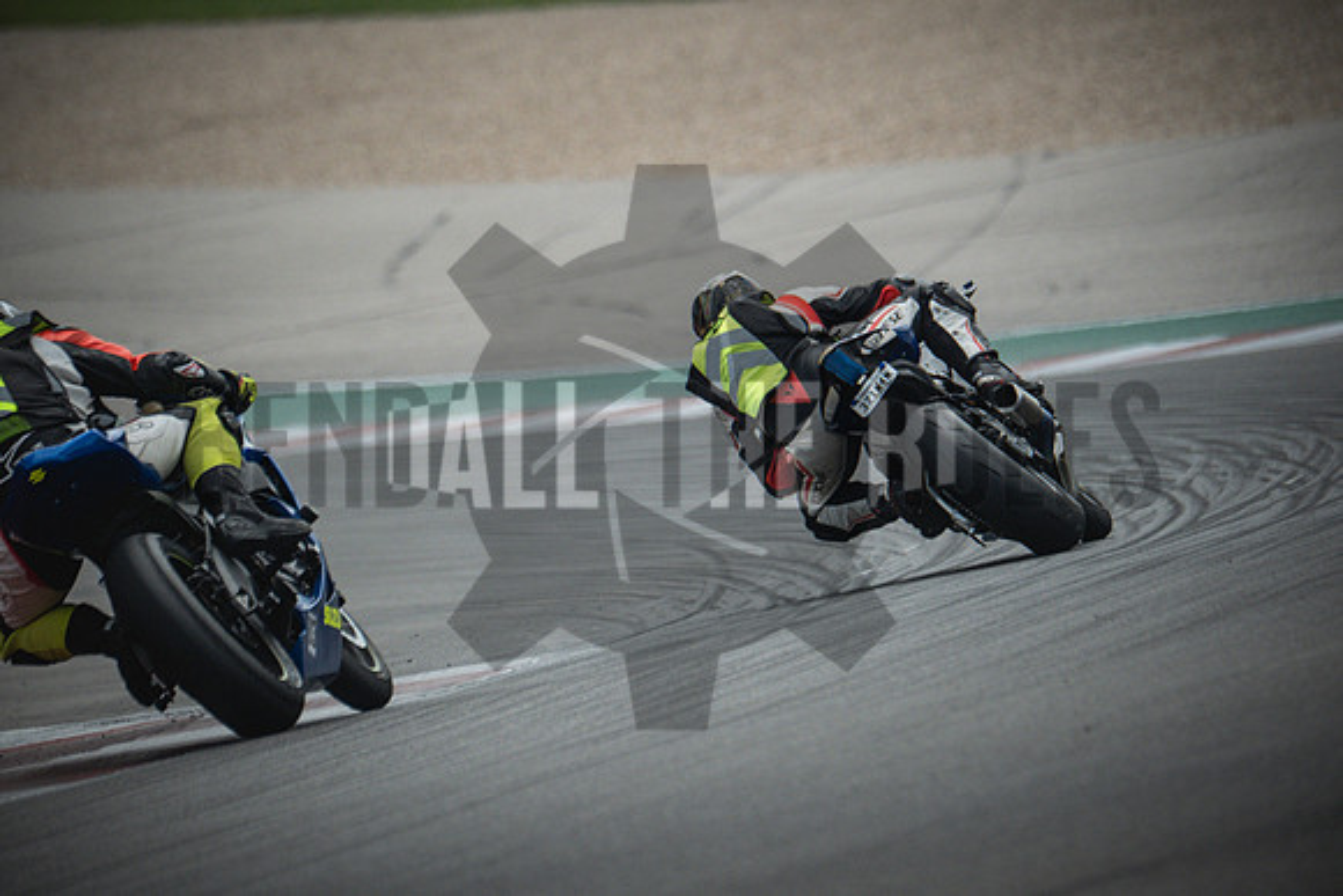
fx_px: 22388
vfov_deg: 2.3
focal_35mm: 600
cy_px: 448
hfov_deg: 3.4
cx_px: 672
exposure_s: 1/2500
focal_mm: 400
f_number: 5.6
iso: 1600
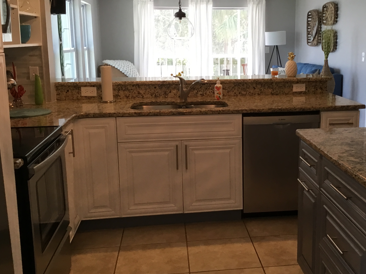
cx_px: 233
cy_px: 116
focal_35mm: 45
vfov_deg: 32.1
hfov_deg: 41.7
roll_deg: +0.1
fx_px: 476
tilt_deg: -9.0
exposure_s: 1/30
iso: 25
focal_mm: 3.3
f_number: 2.4
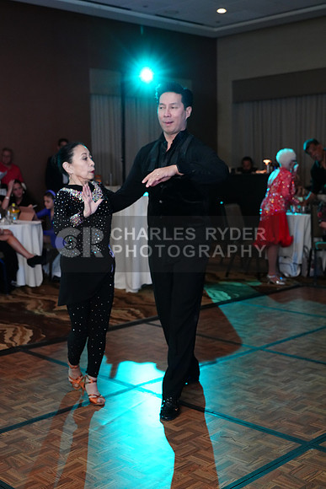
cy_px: 244
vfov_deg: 42.7
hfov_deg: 29.3
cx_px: 163
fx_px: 624
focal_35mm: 46
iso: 4000
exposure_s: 1/200
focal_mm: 46
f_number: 5
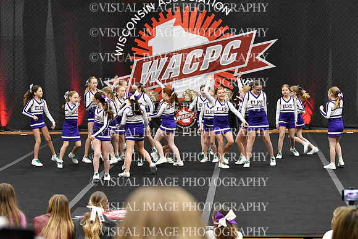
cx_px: 179
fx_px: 1044
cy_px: 120
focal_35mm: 105
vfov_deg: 13.0
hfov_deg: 19.5
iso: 5000
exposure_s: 1/800
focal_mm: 70
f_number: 2.8
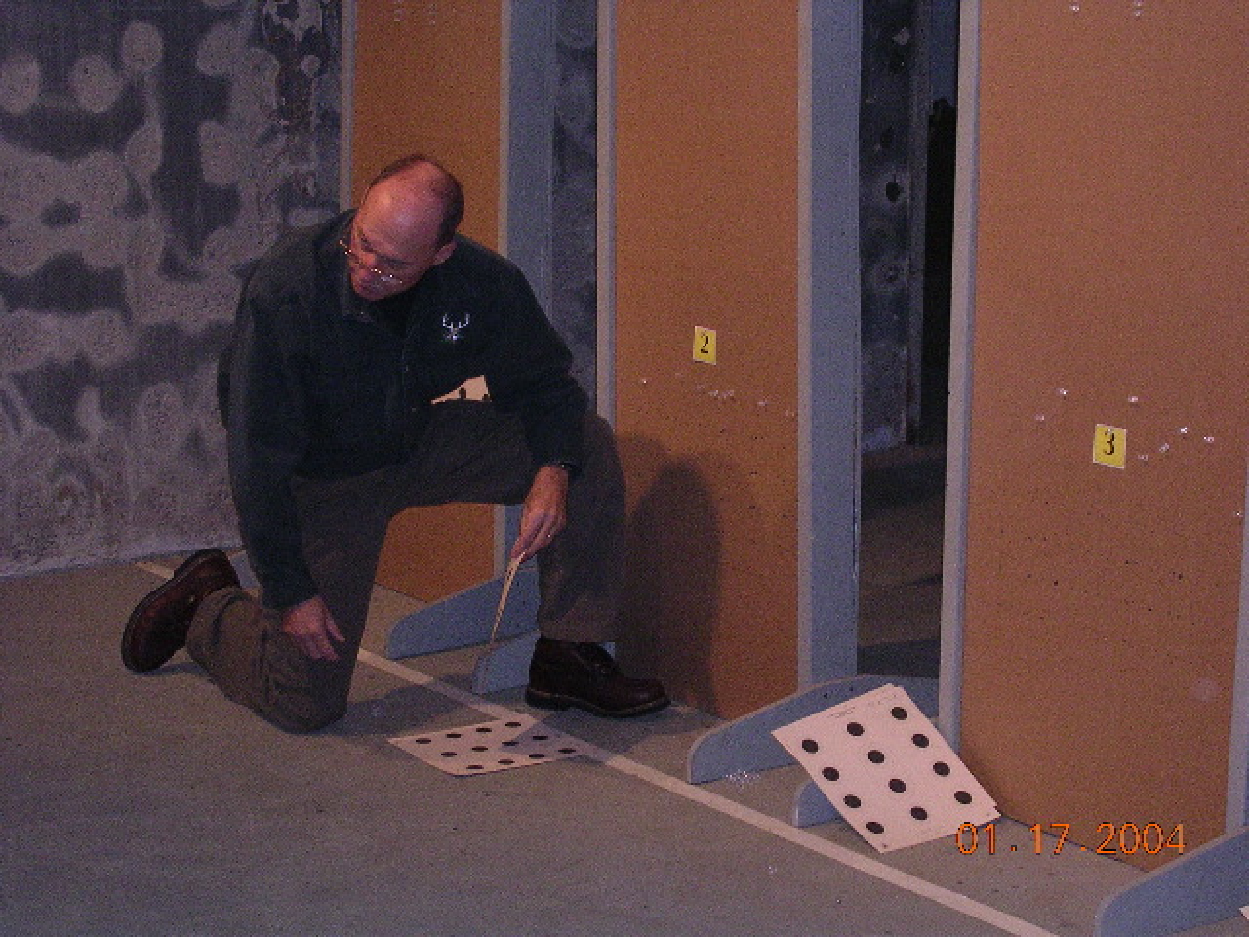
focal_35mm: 76
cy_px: 468
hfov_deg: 25.7
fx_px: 2742
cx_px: 624
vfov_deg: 19.4
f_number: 3.9
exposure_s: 1/60.1
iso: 400
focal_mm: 11.6
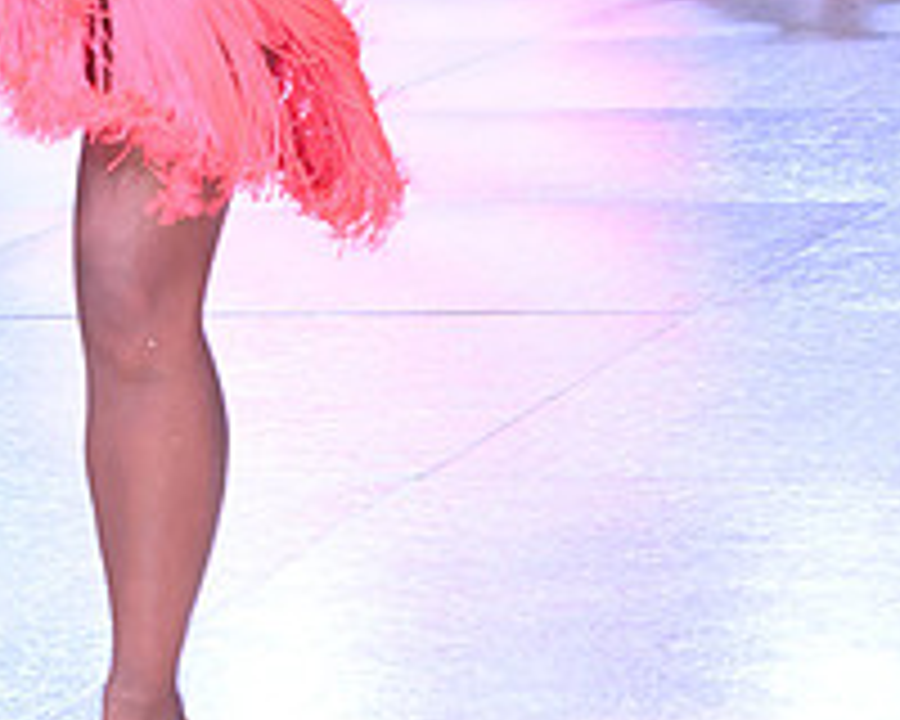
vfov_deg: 7.2
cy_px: -306
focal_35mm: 212
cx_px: 92
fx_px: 5647
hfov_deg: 9.1
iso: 1600
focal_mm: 78
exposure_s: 1/200
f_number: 11
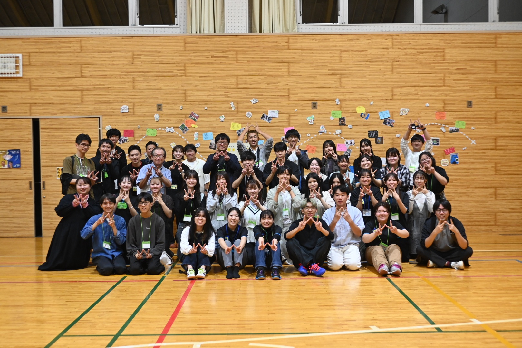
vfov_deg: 31.9
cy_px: 174
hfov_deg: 46.4
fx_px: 609
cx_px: 261
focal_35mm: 42
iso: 1400
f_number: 2.8
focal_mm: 28
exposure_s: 1/125
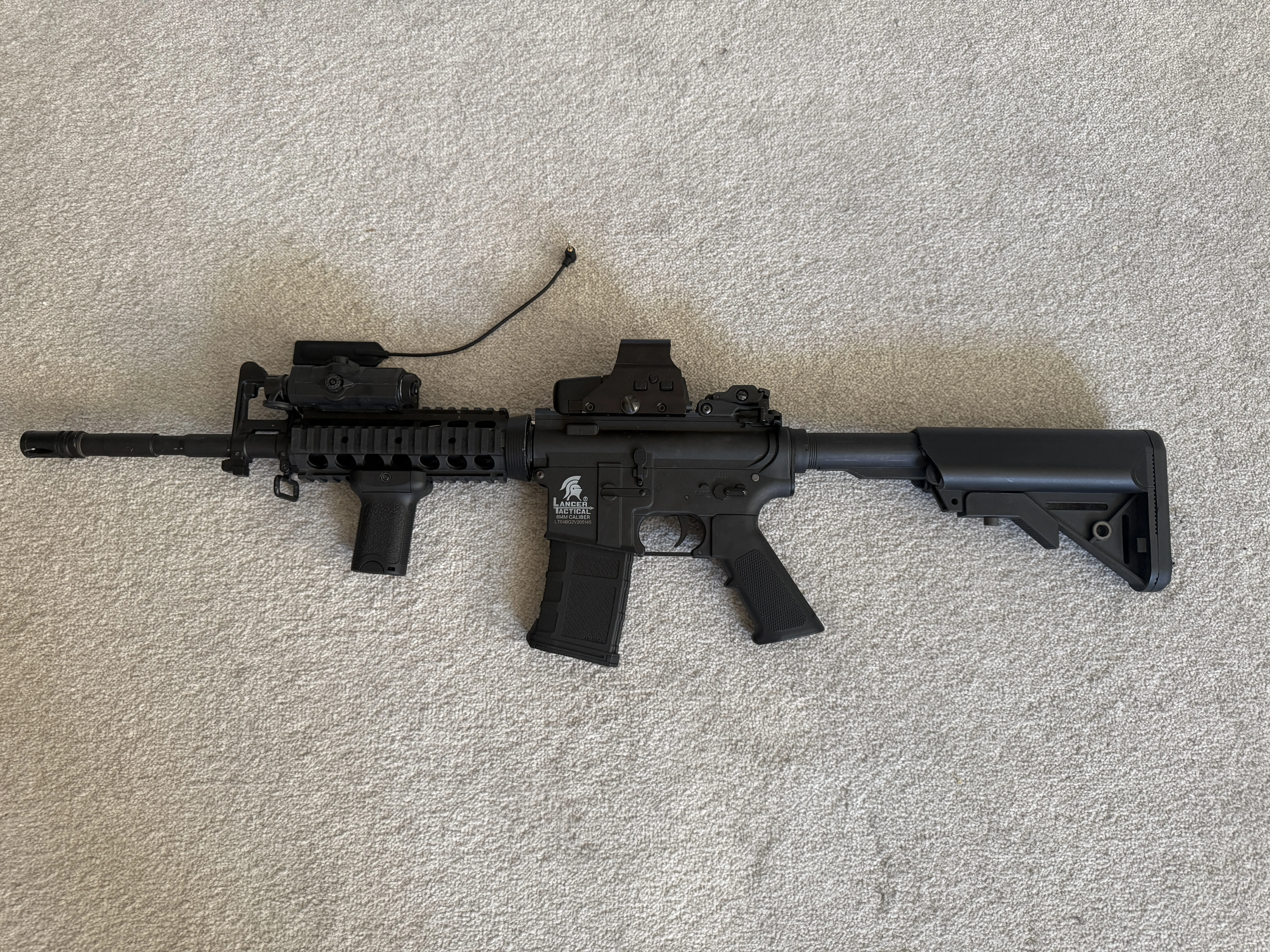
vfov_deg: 56.8
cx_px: 635
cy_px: 476
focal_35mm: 24
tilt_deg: -74.9
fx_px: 881
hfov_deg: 71.6
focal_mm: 6.76
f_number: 1.78
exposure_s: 1/60
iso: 320
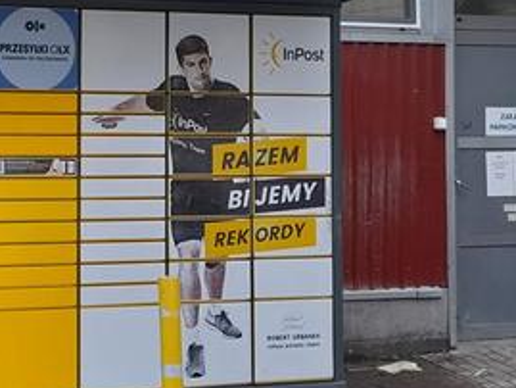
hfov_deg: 27.0
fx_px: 969
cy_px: 70
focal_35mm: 65
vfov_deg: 22.3
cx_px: -69
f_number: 2
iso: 80
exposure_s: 1/50
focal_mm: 4.6
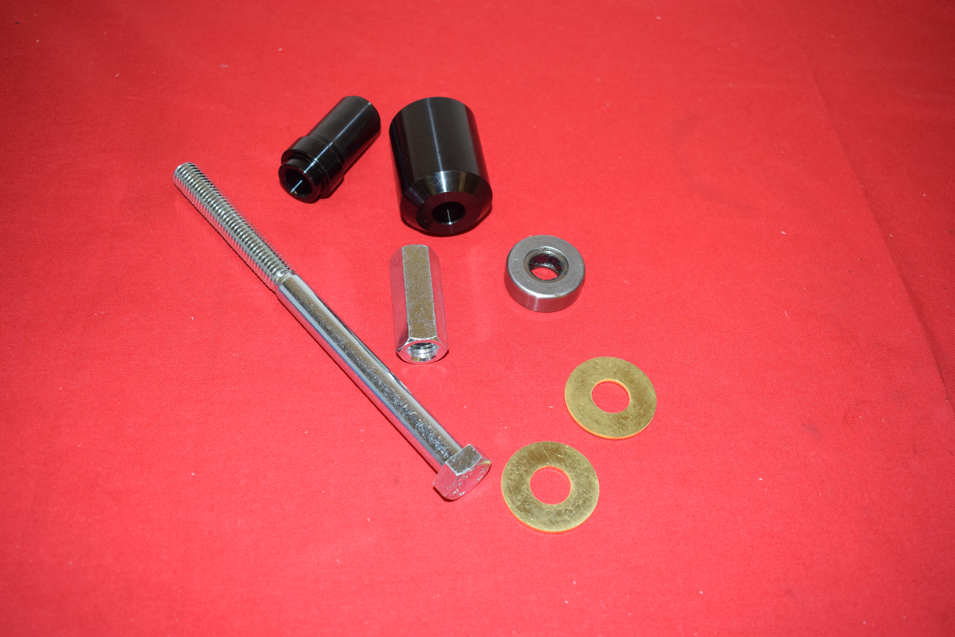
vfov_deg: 36.9
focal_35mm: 36
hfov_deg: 53.1
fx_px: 955
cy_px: 318
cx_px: 478
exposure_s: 1/200
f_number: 5
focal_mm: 24
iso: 1250
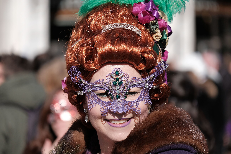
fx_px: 1578
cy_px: 77
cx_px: 116
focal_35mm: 246
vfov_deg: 5.6
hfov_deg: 8.4
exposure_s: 1/1600
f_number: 4.6
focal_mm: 164
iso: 200
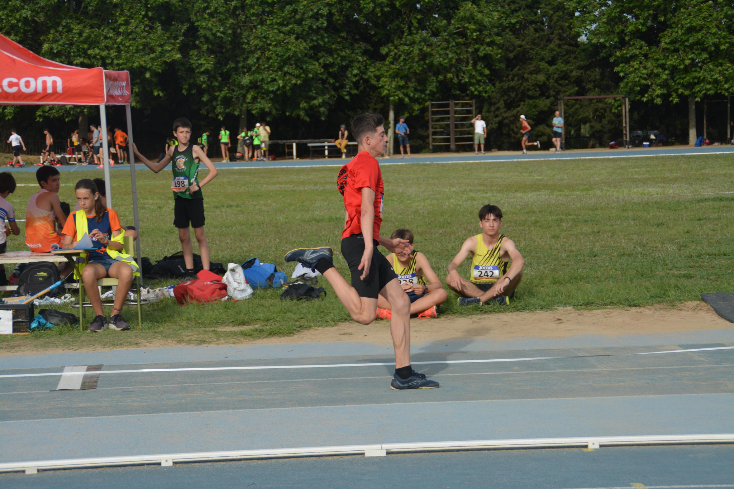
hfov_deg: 19.5
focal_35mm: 105
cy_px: 244
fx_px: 2141
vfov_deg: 13.0
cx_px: 367
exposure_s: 1/1600
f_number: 6.3
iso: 400
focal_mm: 70
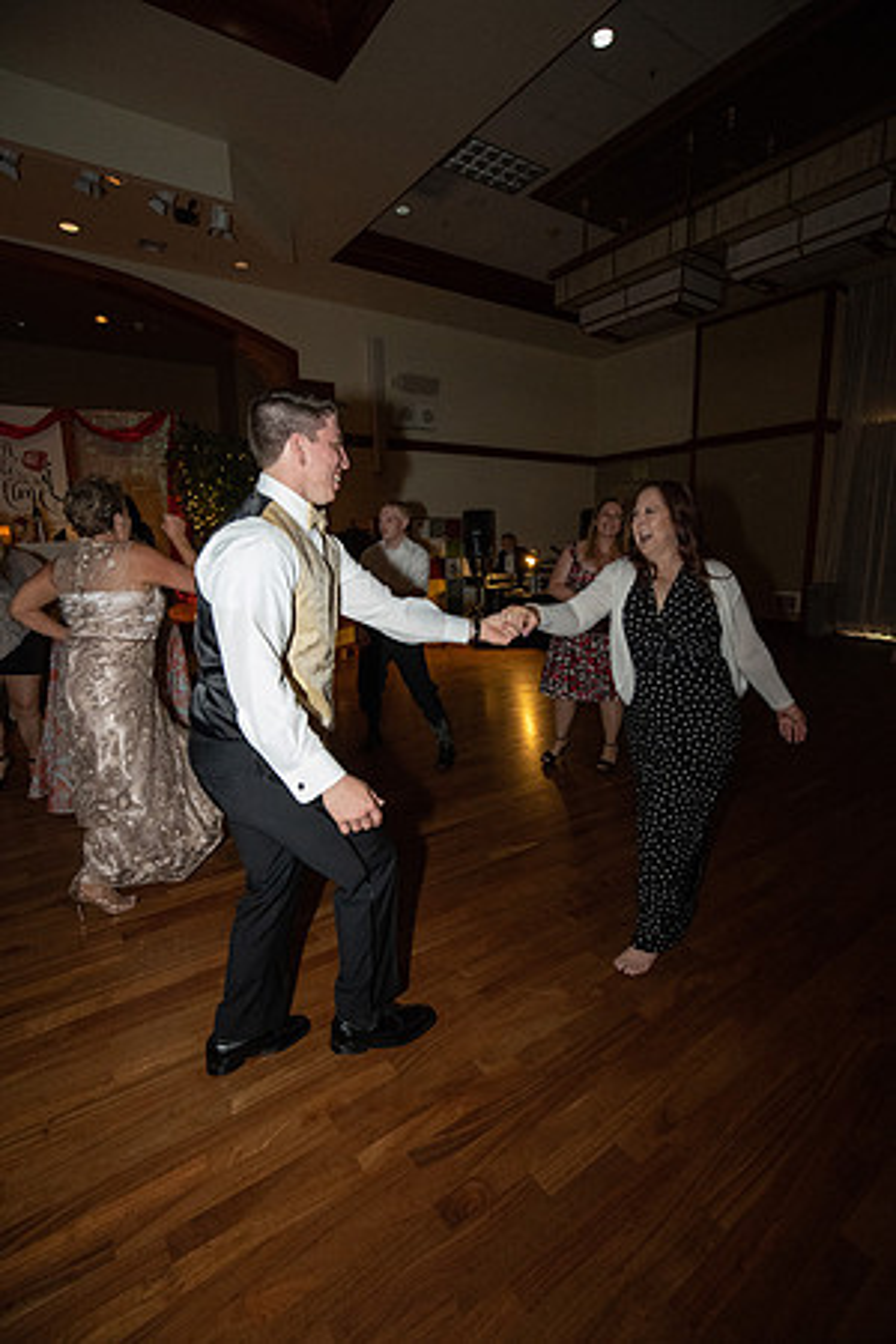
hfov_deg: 73.7
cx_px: 448
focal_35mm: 16
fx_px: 597
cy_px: 672
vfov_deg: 96.7
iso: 10000
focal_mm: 16
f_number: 5.6
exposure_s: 1/250
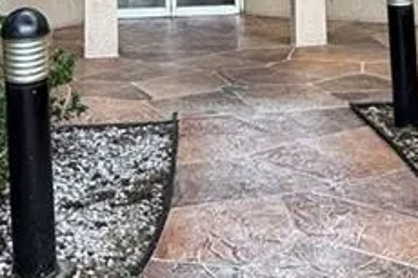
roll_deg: +1.9
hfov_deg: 26.7
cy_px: -171
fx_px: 882
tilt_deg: +6.6
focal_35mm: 76
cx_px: 211
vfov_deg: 16.0
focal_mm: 2.22
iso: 50
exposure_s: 1/158
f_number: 2.2
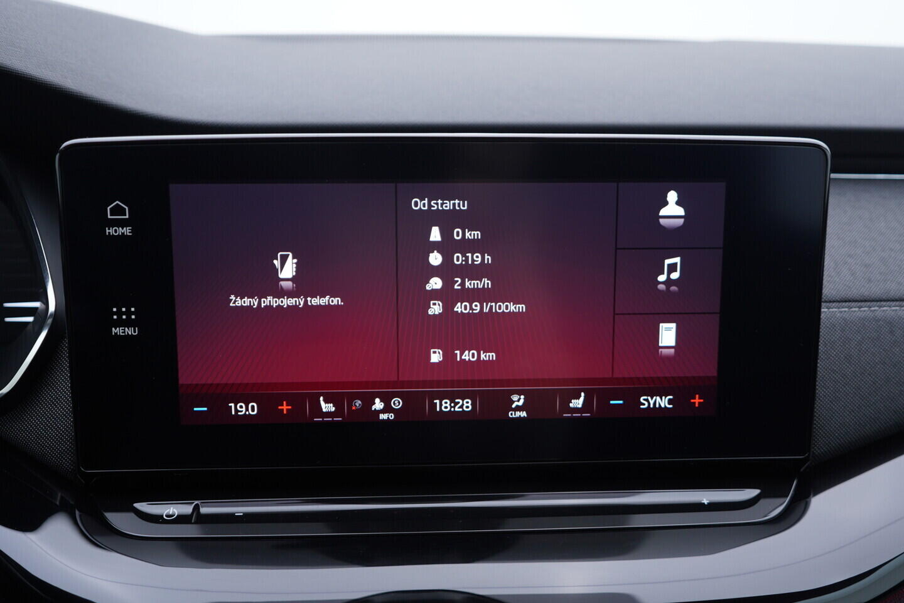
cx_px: 452
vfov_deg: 36.9
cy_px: 302
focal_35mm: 36
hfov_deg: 53.1
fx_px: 904
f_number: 2.8
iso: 160
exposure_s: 1/40
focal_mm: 24
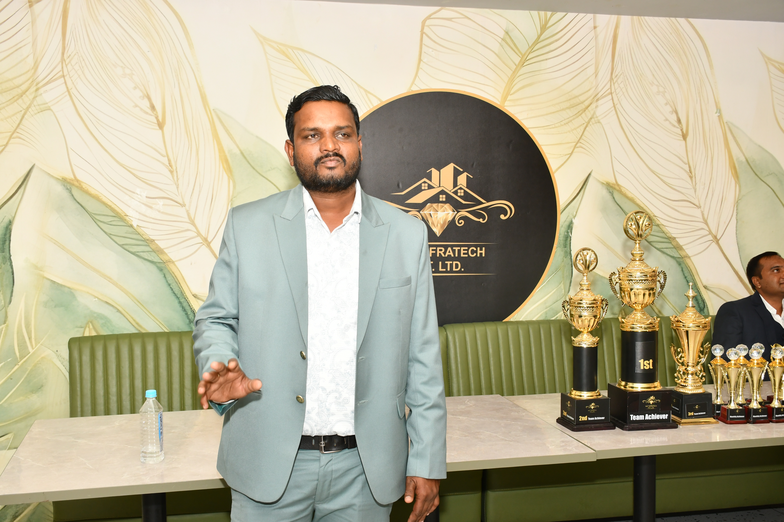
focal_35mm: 39
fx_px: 849
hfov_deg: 49.6
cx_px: 392
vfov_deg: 34.2
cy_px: 261
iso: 500
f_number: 6.3
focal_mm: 26
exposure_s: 1/125
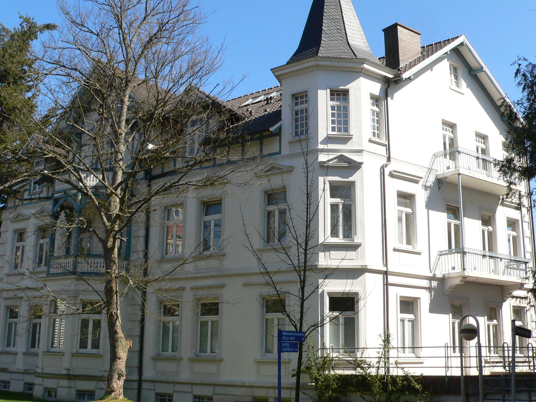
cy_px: 179
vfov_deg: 33.6
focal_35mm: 43
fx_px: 666
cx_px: 258
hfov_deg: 43.8
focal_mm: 6
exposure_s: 1/800
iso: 200
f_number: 5.6
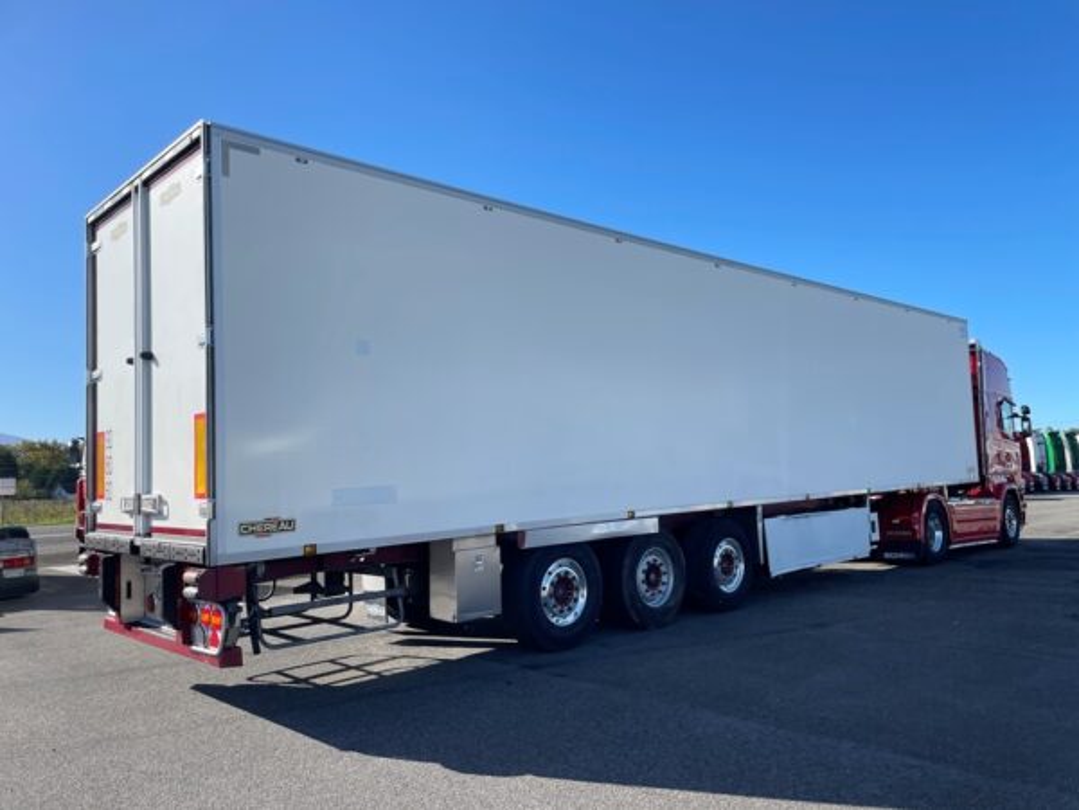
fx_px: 810
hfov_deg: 67.3
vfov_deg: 53.1
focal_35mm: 26
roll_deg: +3.3
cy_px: 405
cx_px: 540
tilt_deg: +4.8
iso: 32
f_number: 1.6
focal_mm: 4.2
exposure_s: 1/2506
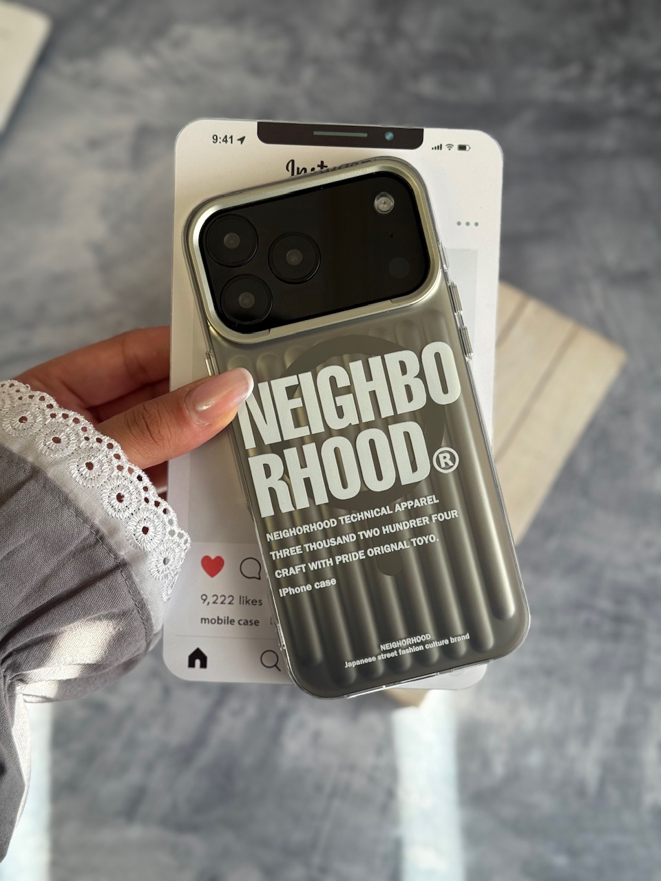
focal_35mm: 48
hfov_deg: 30.3
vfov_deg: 39.7
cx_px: 330
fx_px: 1222
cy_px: 440
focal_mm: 6.76
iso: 80
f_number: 1.78
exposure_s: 1/249
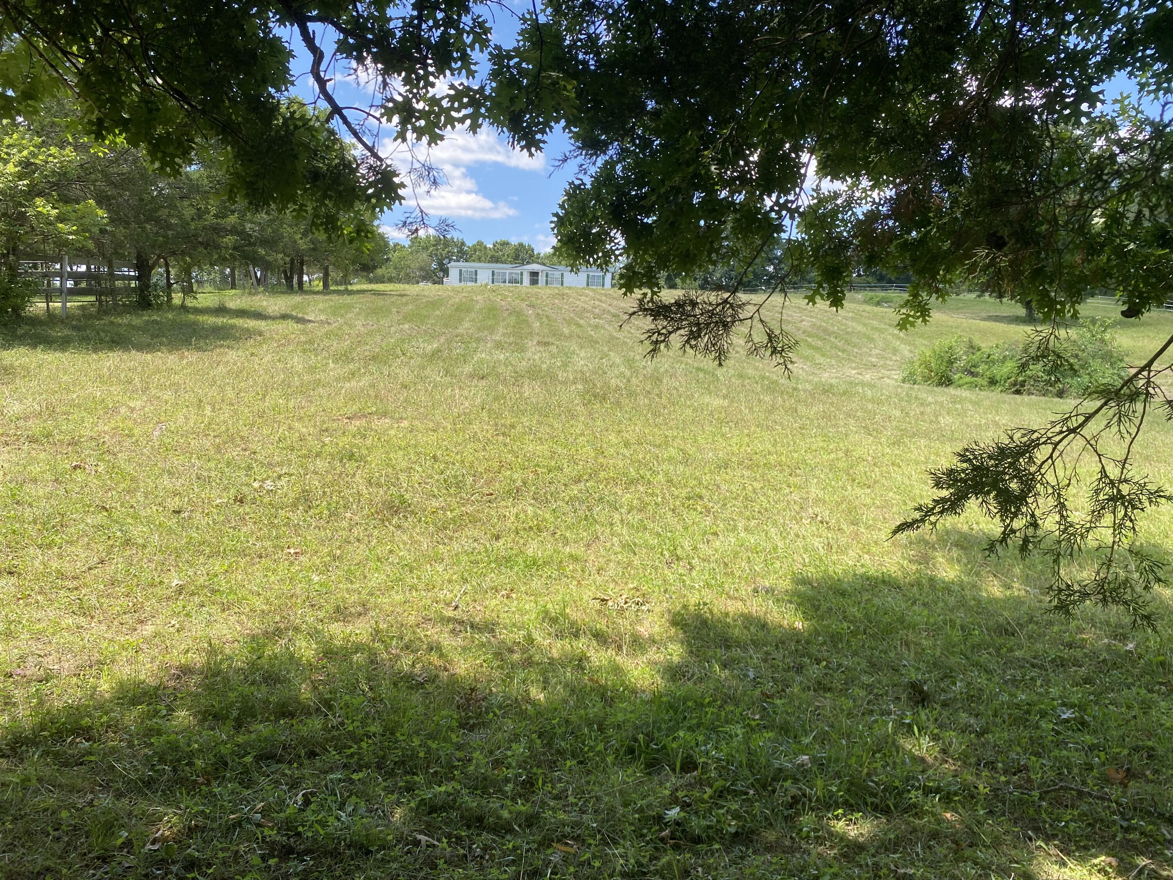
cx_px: 586
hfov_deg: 67.3
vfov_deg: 53.1
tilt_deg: -4.1
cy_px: 440
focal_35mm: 26
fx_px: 881
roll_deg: -1.3
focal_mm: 4.25
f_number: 1.8
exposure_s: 1/858
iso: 32
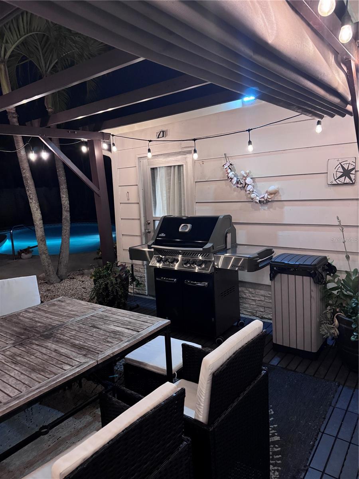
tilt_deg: -7.7
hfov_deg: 56.8
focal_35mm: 24
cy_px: 240
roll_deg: +2.3
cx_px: 180
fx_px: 332
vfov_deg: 71.6
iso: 800
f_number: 1.78
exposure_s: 1/40
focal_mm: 6.76
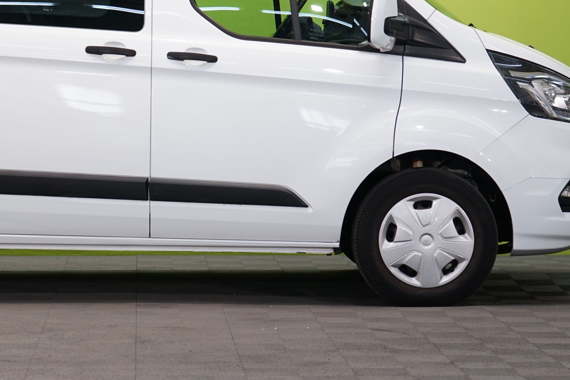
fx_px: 2280
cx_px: 50
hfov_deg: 14.1
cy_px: 111
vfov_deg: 9.5
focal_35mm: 144
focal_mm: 68
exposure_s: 1/30
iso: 320
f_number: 5.6
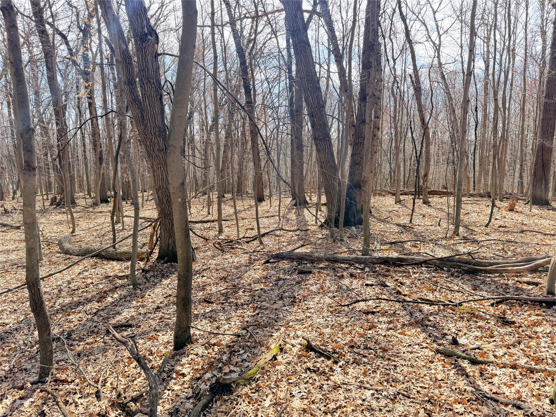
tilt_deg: -7.6
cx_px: 278
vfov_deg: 56.8
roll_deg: +1.1
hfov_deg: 71.6
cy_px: 208
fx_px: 385
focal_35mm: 24
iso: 100
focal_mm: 6.76
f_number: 1.78
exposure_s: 1/1046
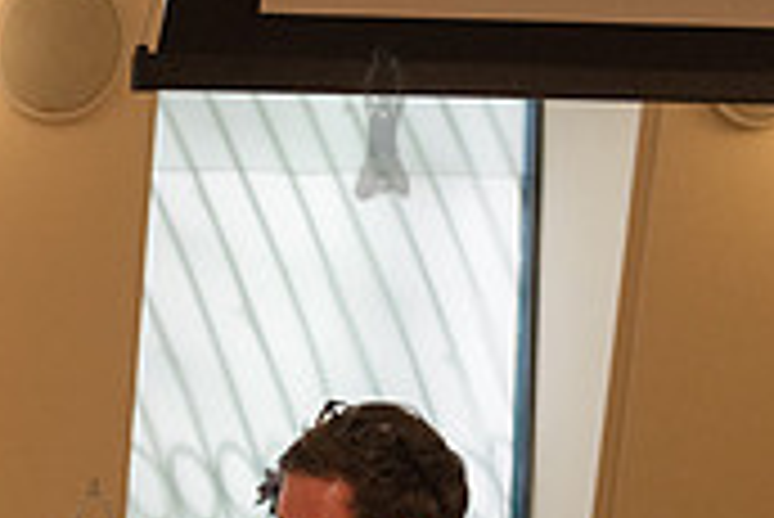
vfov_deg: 10.4
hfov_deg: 14.6
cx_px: -490
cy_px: 772
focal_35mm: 128
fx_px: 2754
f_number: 4
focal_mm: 38
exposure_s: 1/400
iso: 2500
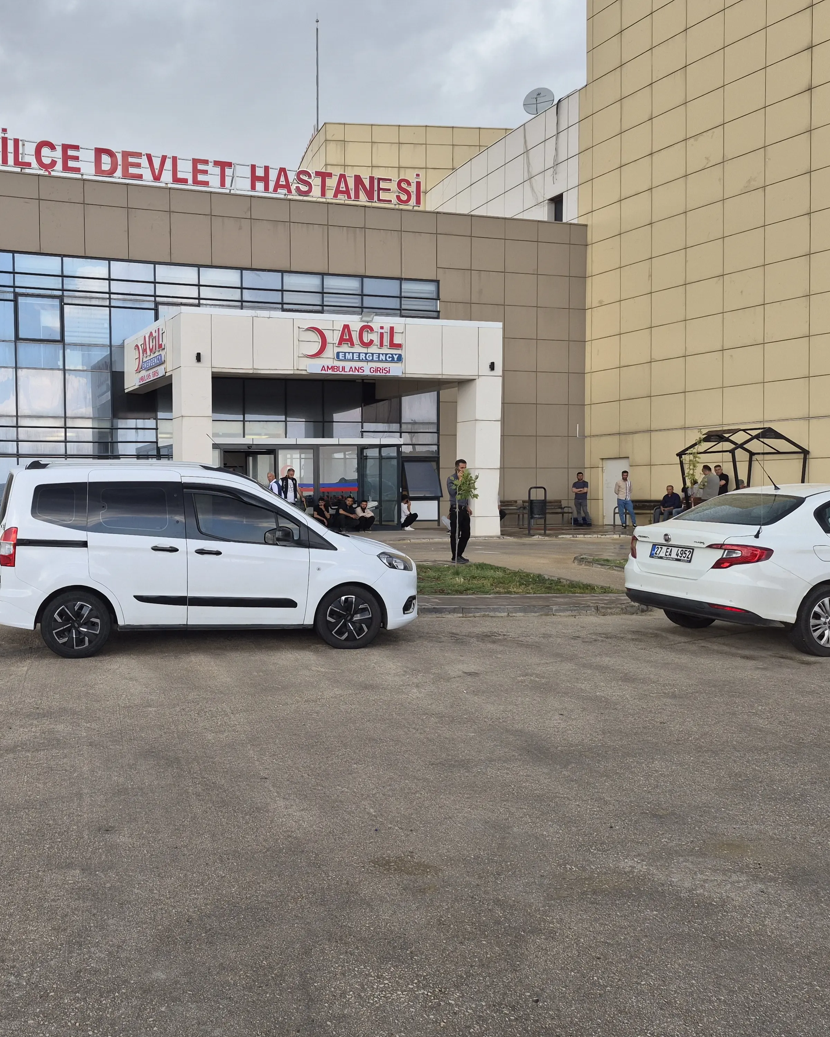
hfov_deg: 46.8
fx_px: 921
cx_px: 210
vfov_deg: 58.8
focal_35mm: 30
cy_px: 519
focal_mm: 5.4
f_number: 1.8
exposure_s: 1/612
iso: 80
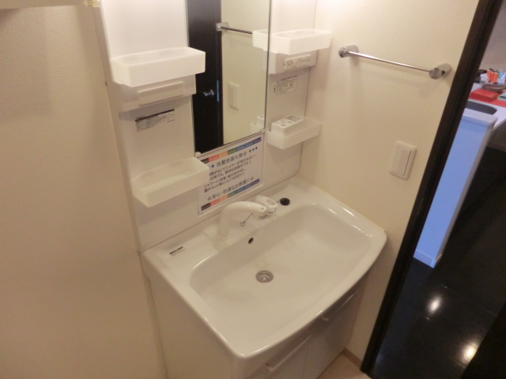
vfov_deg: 56.8
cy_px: 190
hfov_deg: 71.6
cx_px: 253
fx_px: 351
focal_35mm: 24
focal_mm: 4.3
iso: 400
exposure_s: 1/60
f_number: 3.2
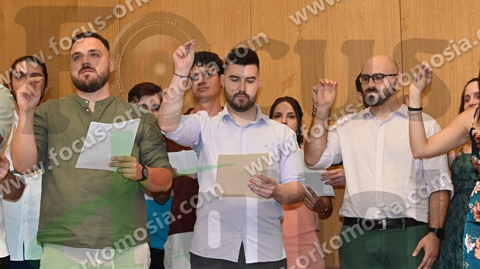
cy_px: 148
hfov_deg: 23.7
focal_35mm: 90
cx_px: 239
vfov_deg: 13.4
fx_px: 1145
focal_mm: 57
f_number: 6.3
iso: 1250
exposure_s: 1/100
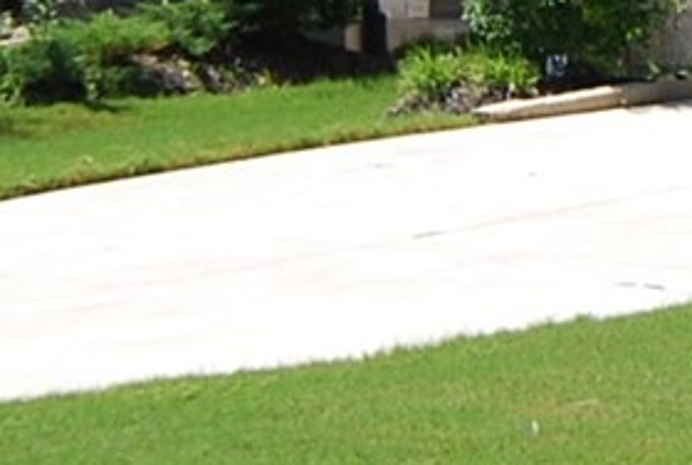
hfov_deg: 8.5
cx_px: 1206
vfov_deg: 5.8
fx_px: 4469
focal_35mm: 232
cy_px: -443
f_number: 7.1
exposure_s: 1/200
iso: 100
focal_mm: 20
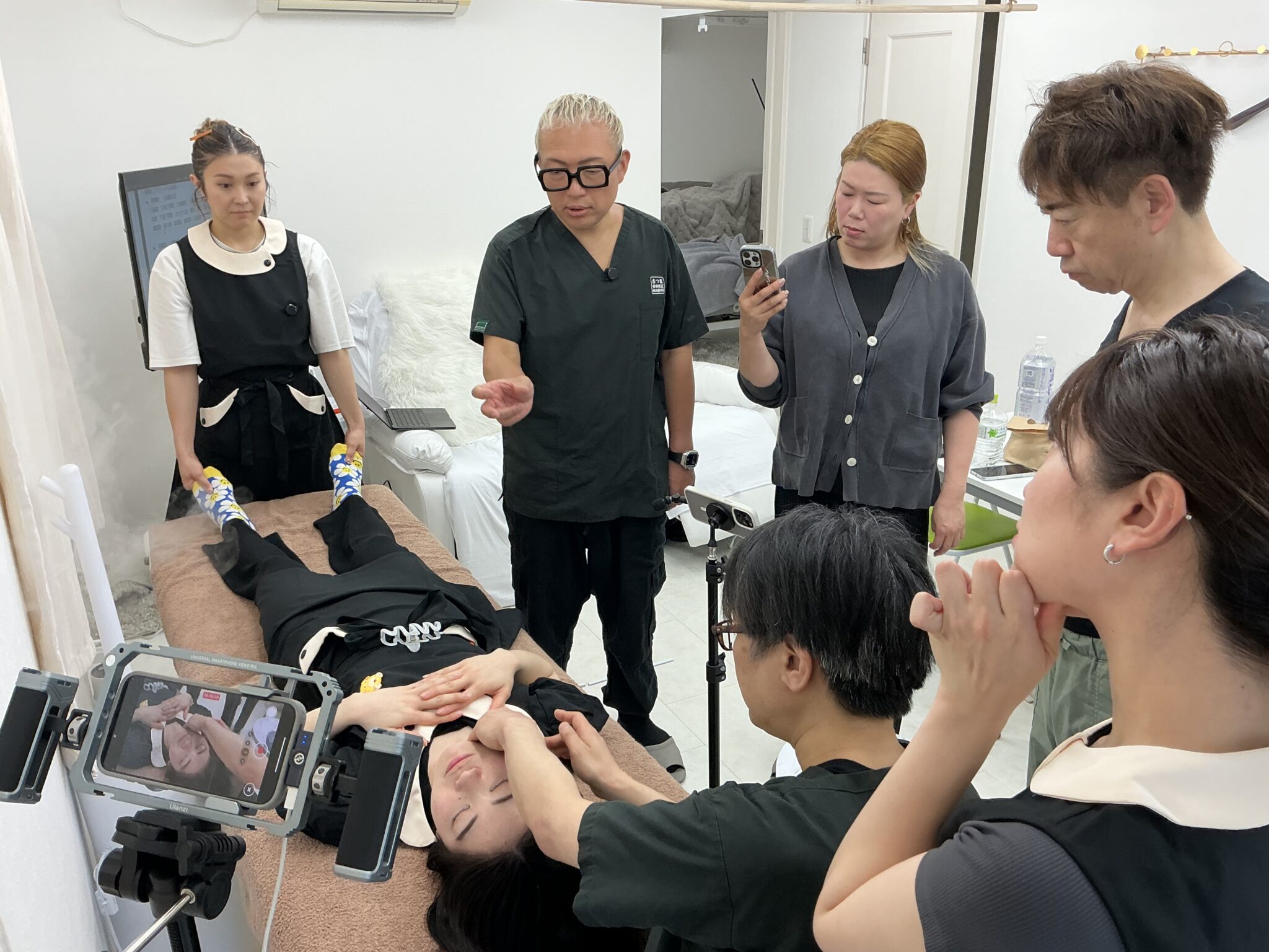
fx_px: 1026
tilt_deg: -19.6
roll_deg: -0.3
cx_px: 634
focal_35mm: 28
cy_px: 476
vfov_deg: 49.7
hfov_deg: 63.4
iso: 40
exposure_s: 1/100
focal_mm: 3
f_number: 1.8
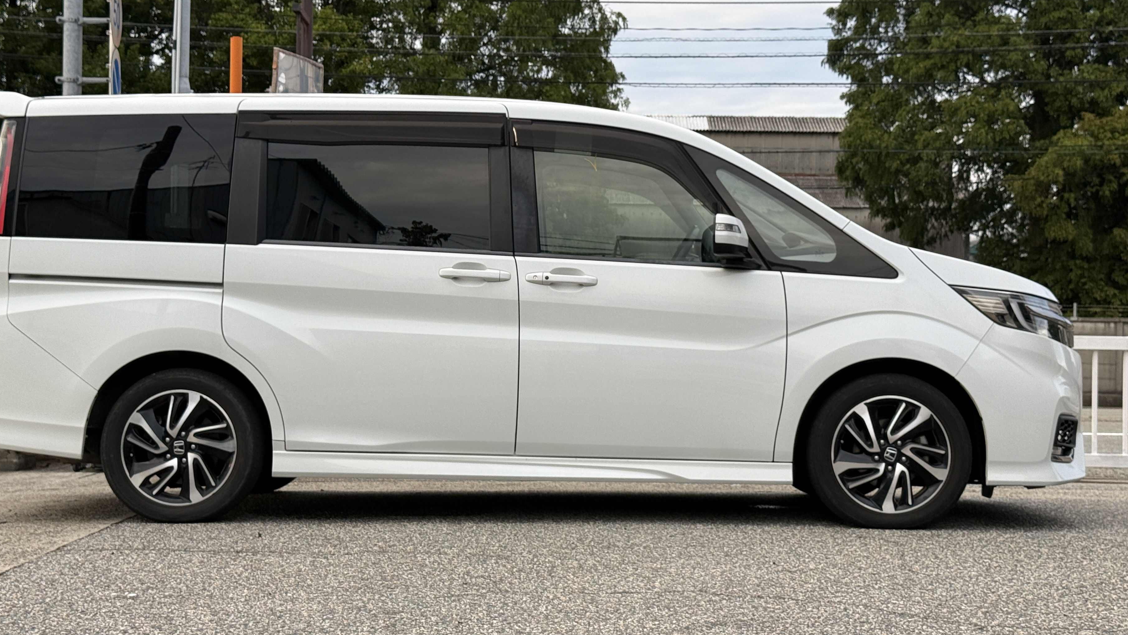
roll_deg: -1.1
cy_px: 298
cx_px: 522
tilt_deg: +1.8
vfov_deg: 20.7
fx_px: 1735
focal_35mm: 58
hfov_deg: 36.0
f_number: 1.78
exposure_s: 1/400
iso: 64
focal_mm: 6.76
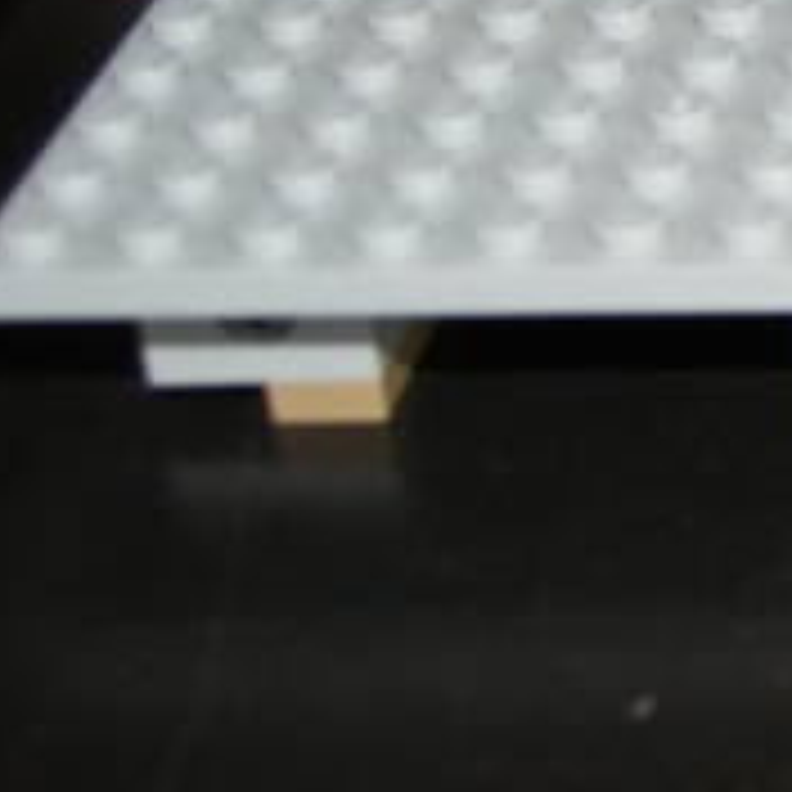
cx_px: 1854
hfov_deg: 8.7
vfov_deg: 9.5
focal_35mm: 183
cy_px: 135
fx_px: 4737
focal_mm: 28
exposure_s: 1/60
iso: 400
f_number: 5.6
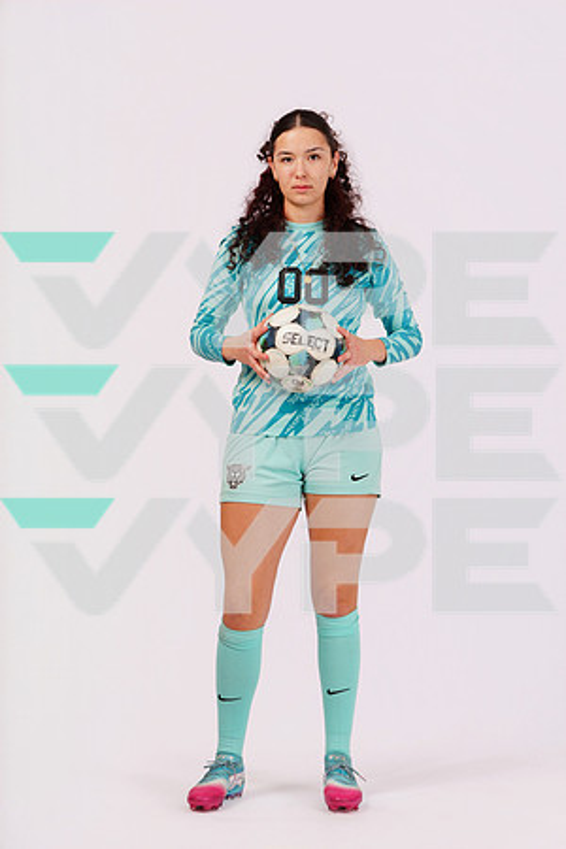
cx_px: 283
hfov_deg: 17.9
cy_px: 424
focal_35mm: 76
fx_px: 1792
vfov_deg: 26.7
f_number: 9
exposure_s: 1/200
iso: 125
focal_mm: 76
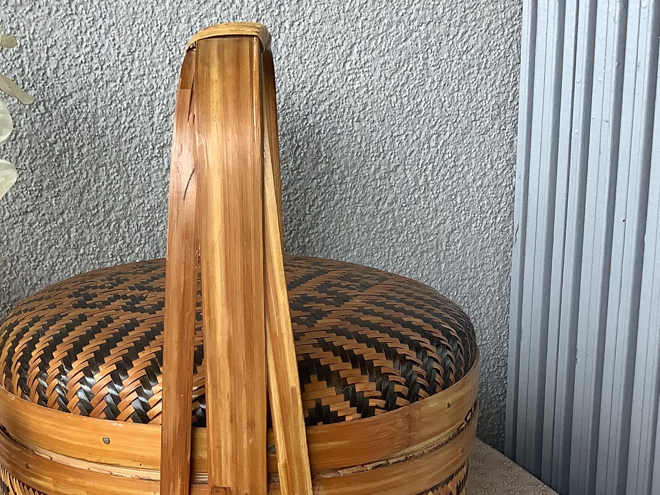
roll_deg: +1.2
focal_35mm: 54
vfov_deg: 26.4
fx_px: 1029
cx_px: 286
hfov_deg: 35.5
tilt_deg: -18.6
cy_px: 415
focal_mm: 3.3
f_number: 2.4
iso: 80
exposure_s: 1/120
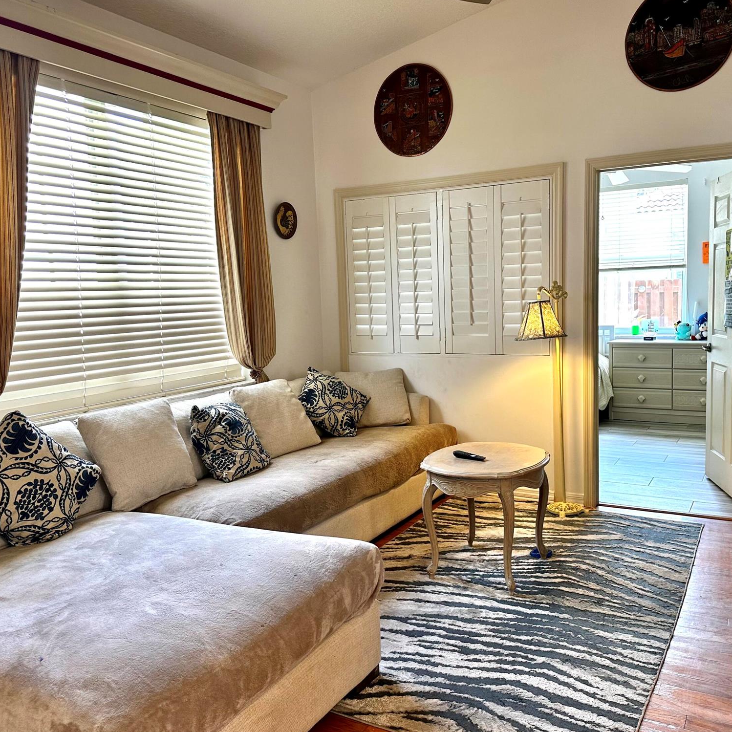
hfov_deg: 55.5
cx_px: 409
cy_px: 364
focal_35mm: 29
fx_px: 694
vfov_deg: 55.6
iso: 125
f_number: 1.78
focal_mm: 6.86
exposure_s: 1/120
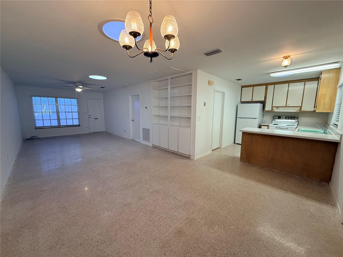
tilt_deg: -7.7
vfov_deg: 85.7
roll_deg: -0.3
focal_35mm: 14
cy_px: 128
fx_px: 139
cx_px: 172
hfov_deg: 102.1
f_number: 2.2
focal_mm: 2.22
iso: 250
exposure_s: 1/120
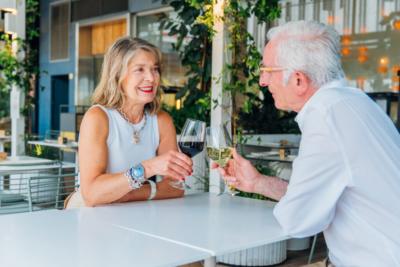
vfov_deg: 29.9
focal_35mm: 45
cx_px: 200
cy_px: 134
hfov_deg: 43.6
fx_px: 500
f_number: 2.8
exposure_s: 1/200
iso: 160
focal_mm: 30
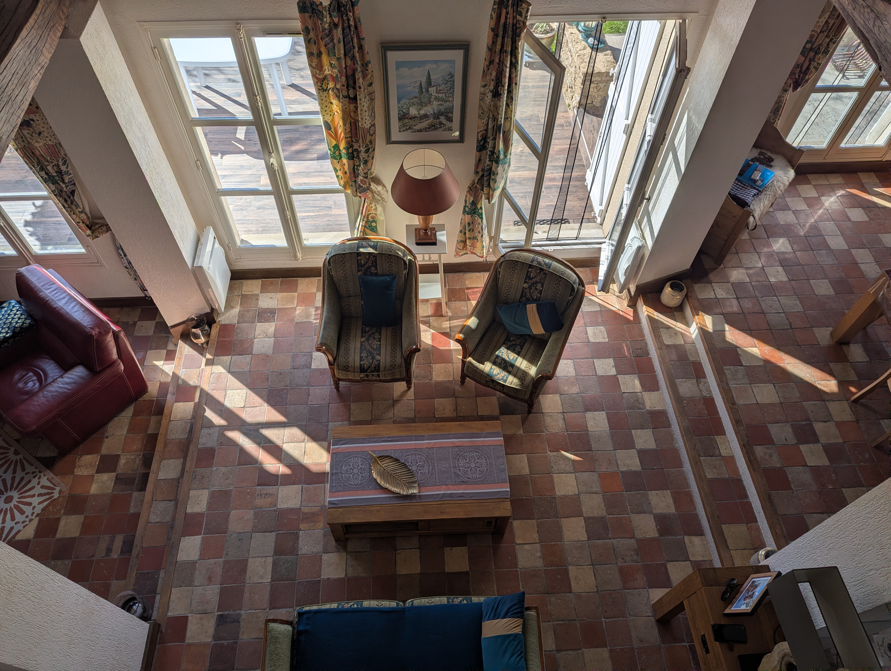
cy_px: 336
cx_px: 446
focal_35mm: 24
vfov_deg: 56.9
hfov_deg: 71.5
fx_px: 619
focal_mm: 6.81
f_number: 1.85
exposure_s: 1/928
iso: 37
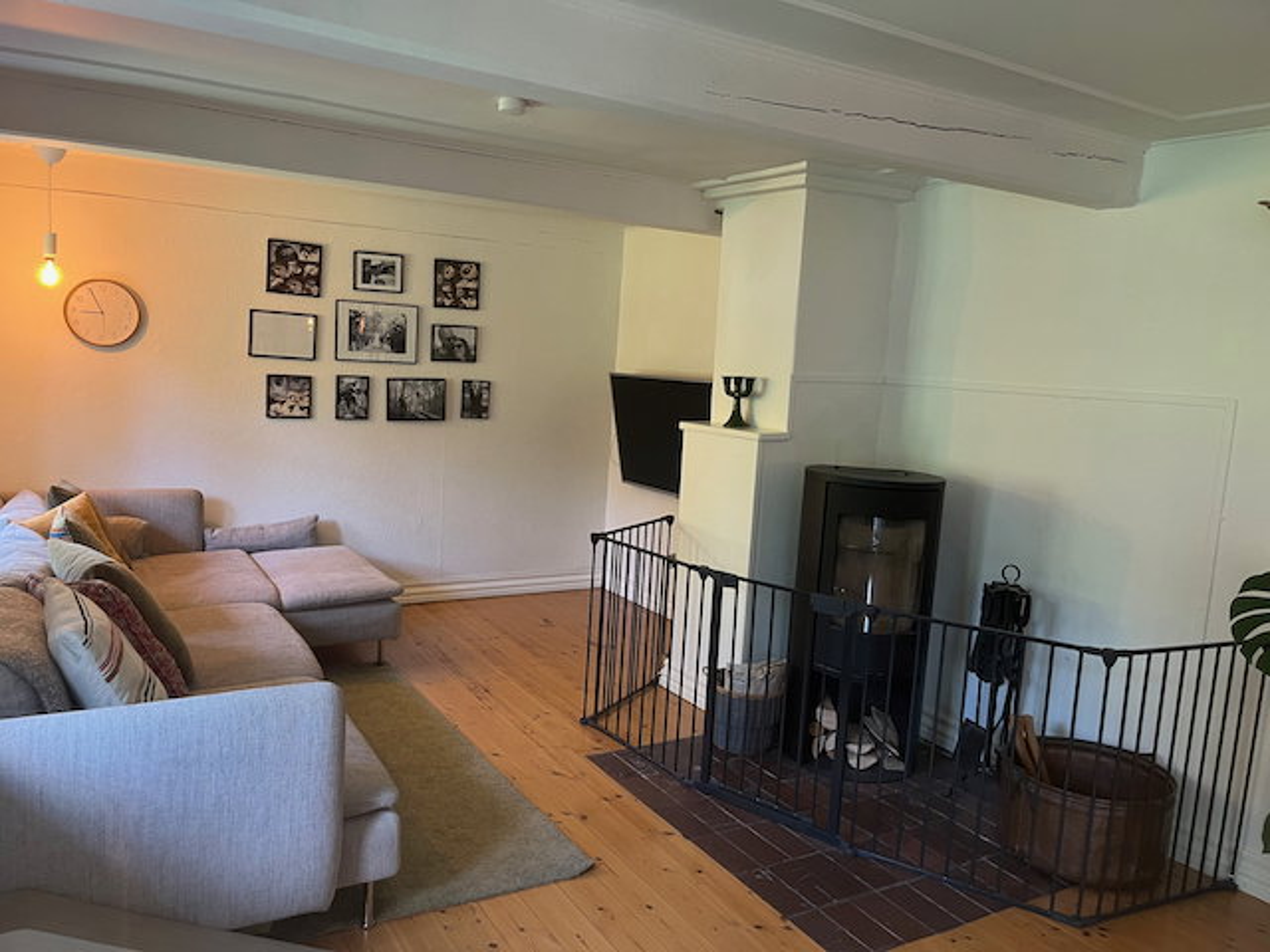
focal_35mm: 26
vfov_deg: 53.1
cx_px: 635
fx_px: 954
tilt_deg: -7.2
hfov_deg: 67.3
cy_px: 476
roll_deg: -3.2
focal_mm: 5.1
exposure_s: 1/50
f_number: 1.6
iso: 160
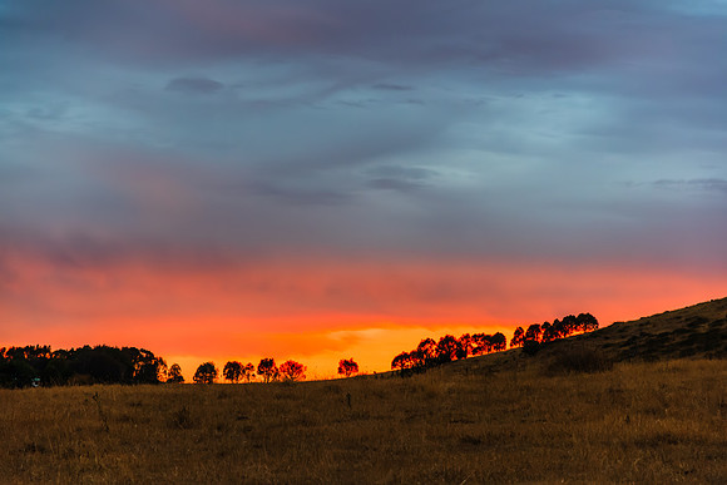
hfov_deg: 17.1
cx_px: 364
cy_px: 242
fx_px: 2424
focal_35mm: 120
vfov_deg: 11.4
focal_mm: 80
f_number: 4
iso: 800
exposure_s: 1/50
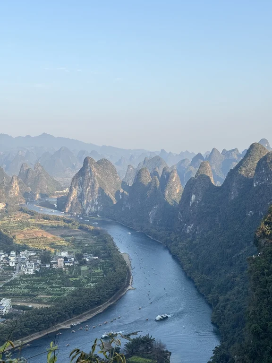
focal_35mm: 48
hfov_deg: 30.3
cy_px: 182
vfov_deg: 39.7
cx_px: 136
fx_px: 503
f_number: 1.78
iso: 64
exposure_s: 1/442
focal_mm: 6.76
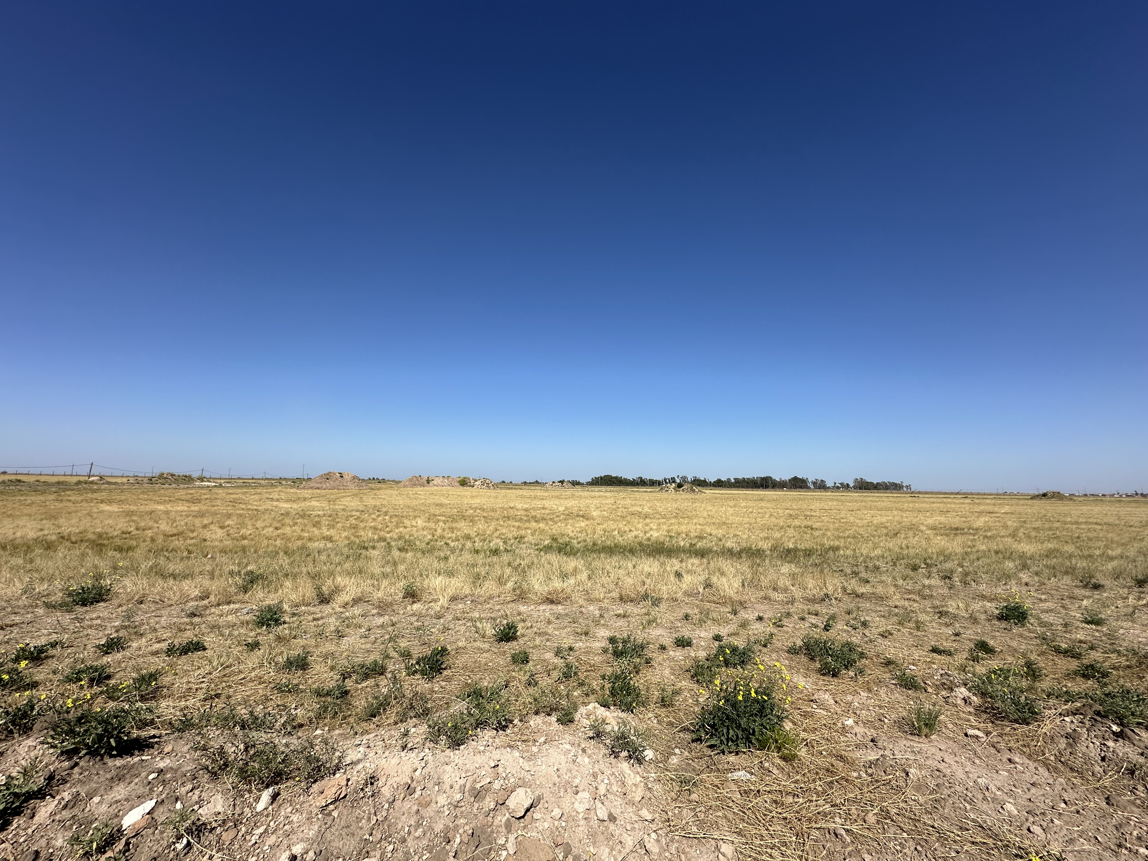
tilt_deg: +7.7
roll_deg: -1.4
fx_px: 464
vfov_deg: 85.7
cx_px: 574
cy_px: 430
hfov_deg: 102.1
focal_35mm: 14
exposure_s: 1/3861
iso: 50
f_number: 2.2
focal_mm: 2.22
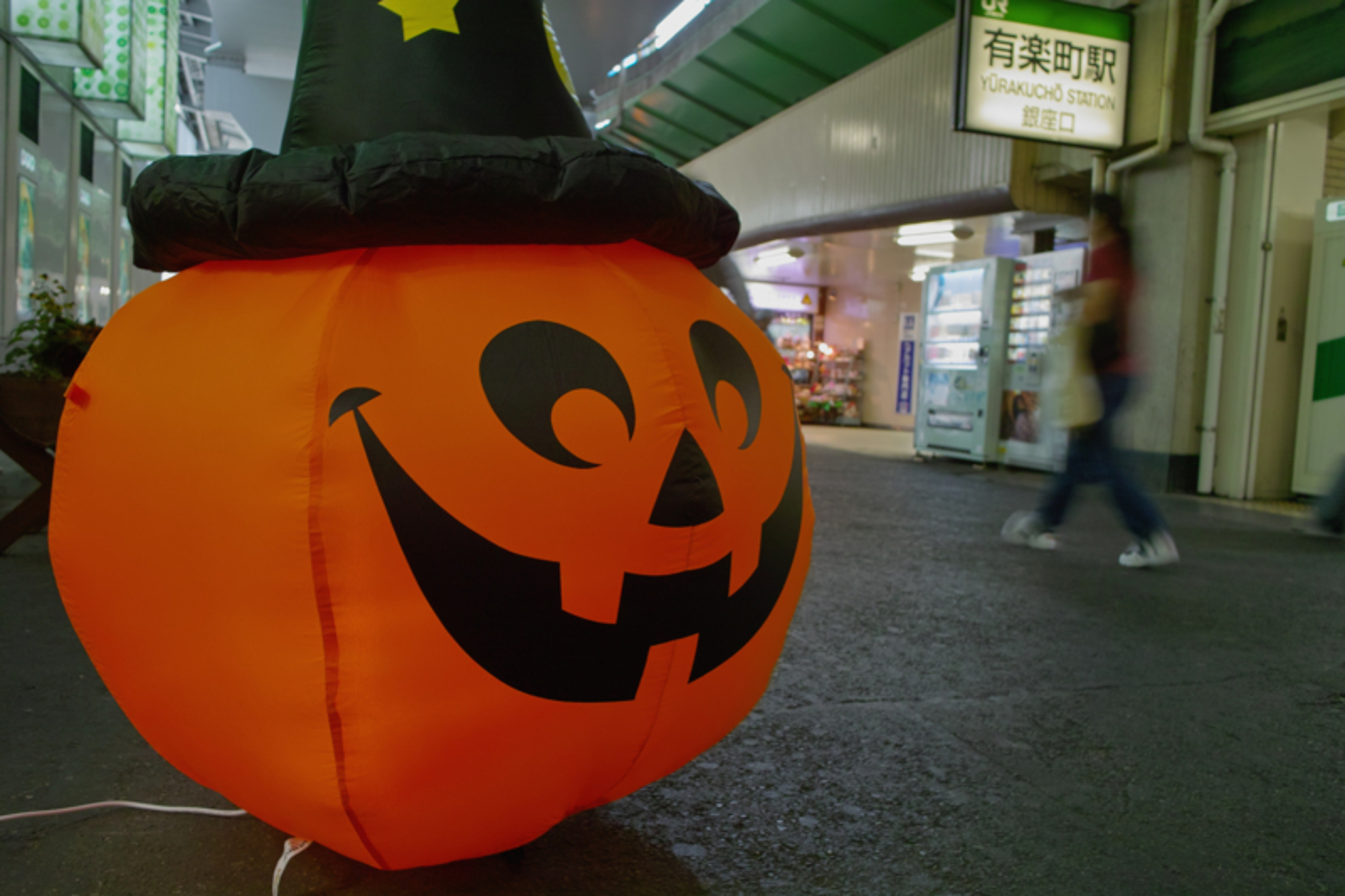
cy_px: 448
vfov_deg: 46.4
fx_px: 1046
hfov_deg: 65.5
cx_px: 672
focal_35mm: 28
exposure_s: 1/10
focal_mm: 16.6
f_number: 4
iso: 200
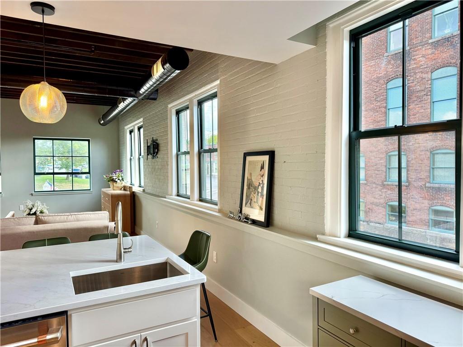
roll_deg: +0.8
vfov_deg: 56.8
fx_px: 321
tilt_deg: -1.1
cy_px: 174
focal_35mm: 24
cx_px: 232
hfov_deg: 71.6
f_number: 1.78
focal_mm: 6.76
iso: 100
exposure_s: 1/232
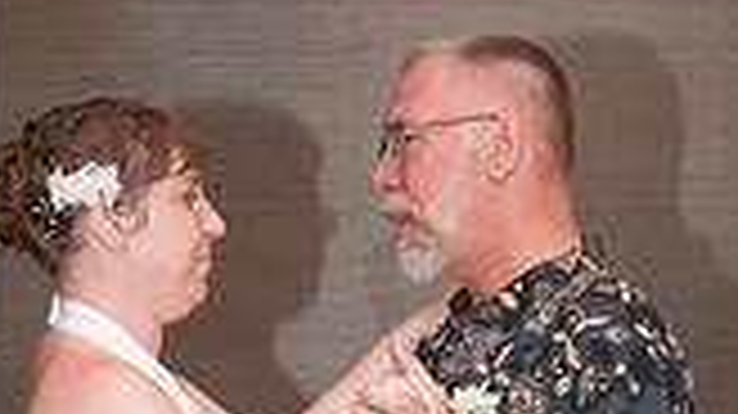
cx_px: 250
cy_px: 724
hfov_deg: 17.1
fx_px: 2445
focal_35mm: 125
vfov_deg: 9.3
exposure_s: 1/60
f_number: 5.6
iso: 400
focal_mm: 29
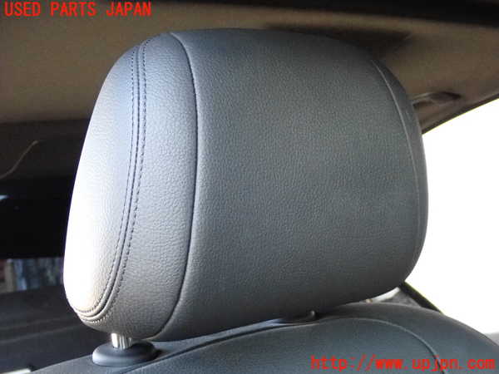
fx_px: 778
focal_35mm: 54
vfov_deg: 27.0
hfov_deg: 35.5
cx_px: 250
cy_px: 187
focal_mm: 9.65
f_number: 3.3
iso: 1600
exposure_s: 1/125
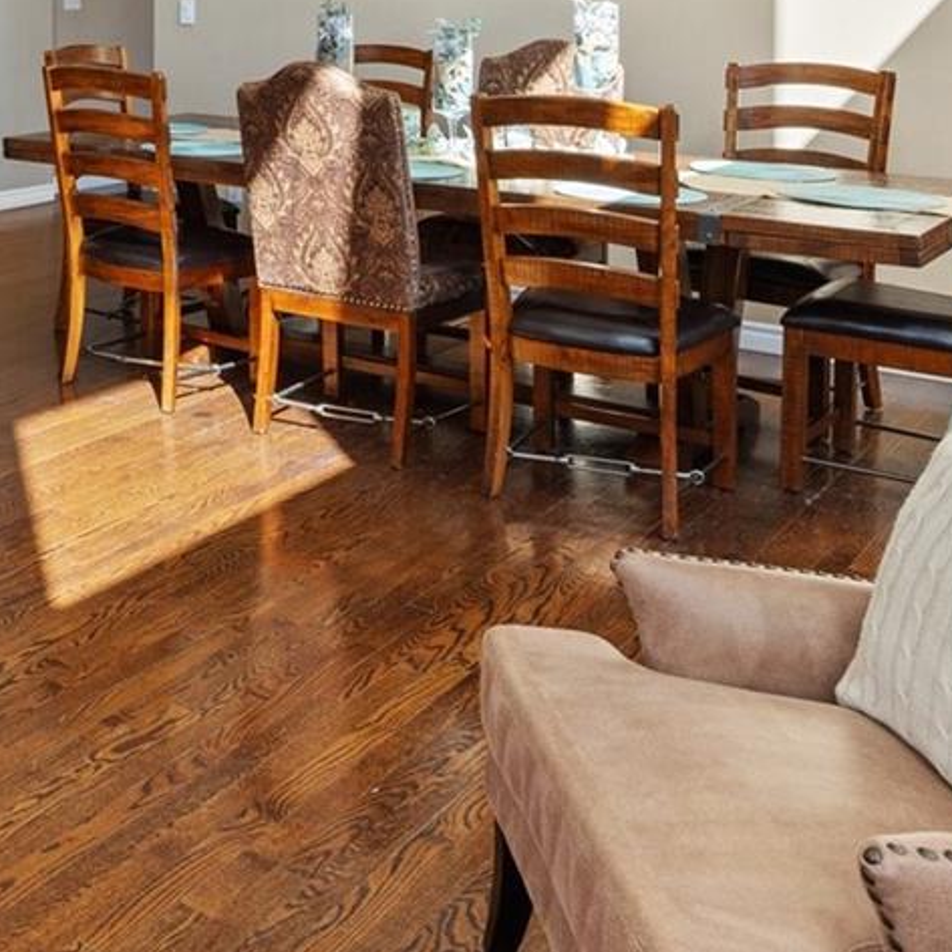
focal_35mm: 46
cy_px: -36
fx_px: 1431
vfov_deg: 33.2
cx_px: -115
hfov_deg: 32.1
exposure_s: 1/5
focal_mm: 16
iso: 200
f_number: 11
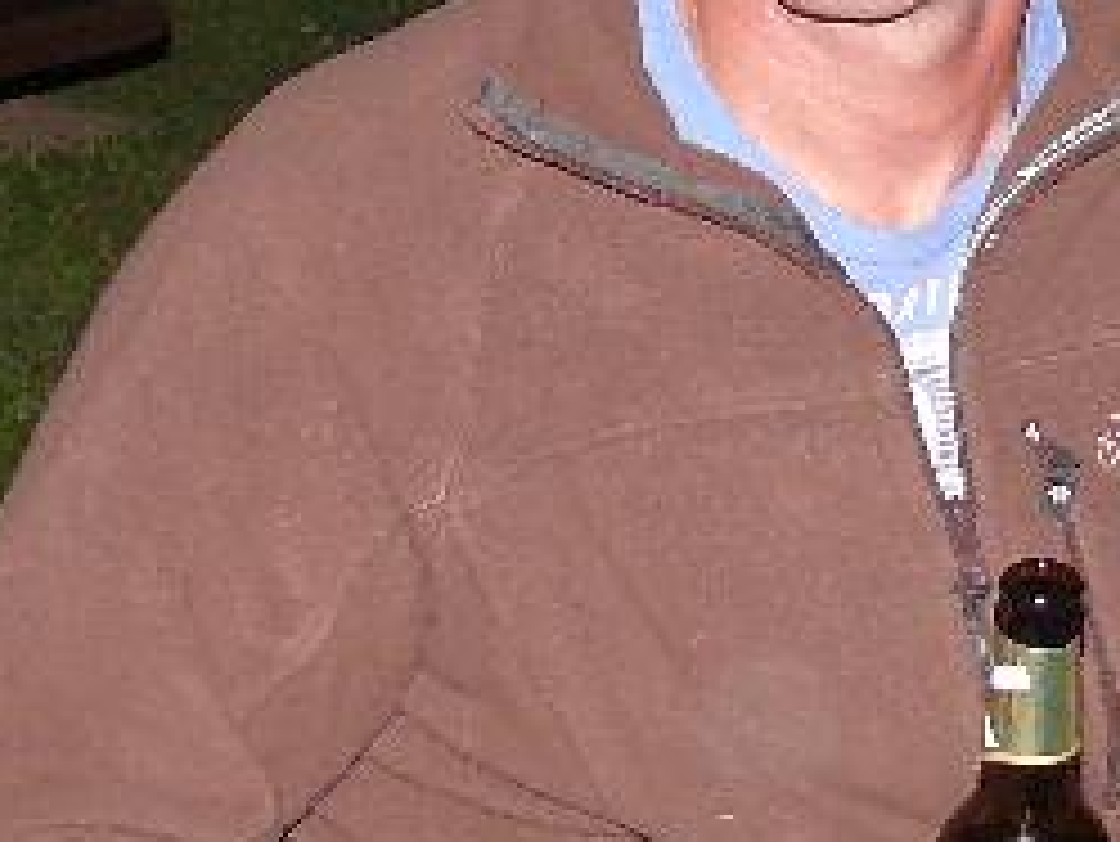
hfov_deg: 14.0
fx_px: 4370
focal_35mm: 135
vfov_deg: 10.9
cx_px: 1489
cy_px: 819
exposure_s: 1/30
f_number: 2.8
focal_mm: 7.4
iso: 160
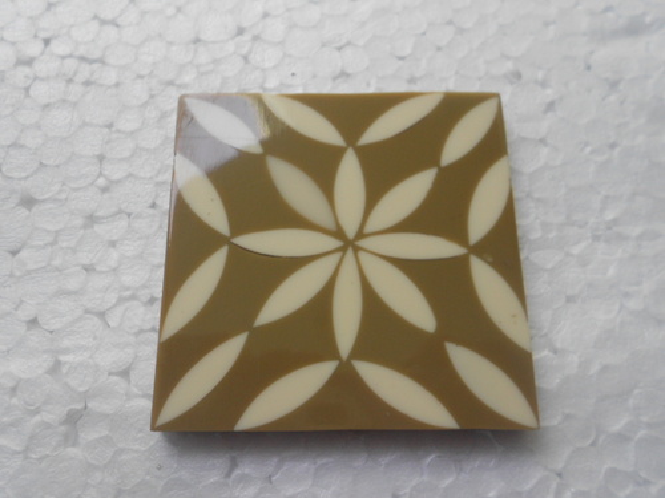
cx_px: 332
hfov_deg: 61.7
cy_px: 249
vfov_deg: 48.2
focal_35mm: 29
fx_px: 557
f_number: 3.4
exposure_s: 1/30
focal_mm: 5.1
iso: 125
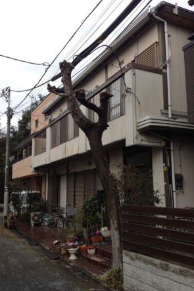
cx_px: 96
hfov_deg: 35.9
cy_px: 146
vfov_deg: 51.9
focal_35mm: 37
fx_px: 299
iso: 64
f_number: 2.4
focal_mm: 4.28
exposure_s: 1/951
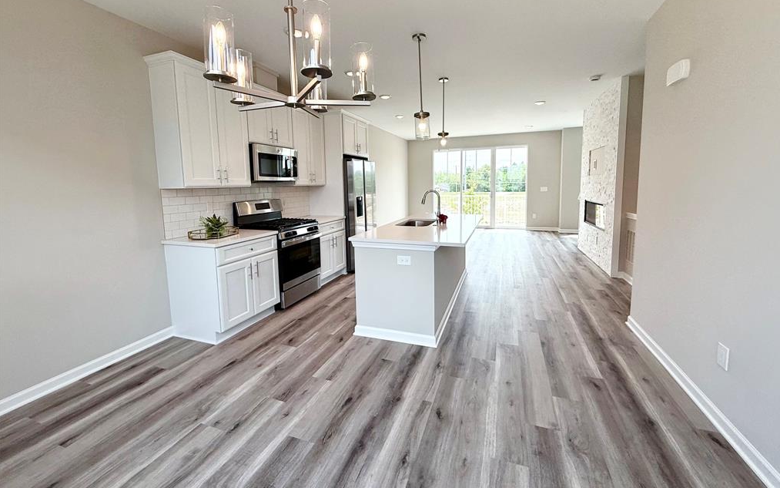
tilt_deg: -5.4
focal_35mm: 15
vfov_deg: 74.5
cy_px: 217
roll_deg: +0.6
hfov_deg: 101.5
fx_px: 319
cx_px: 392
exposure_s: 1/465
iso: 64
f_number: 2.2
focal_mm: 2.22
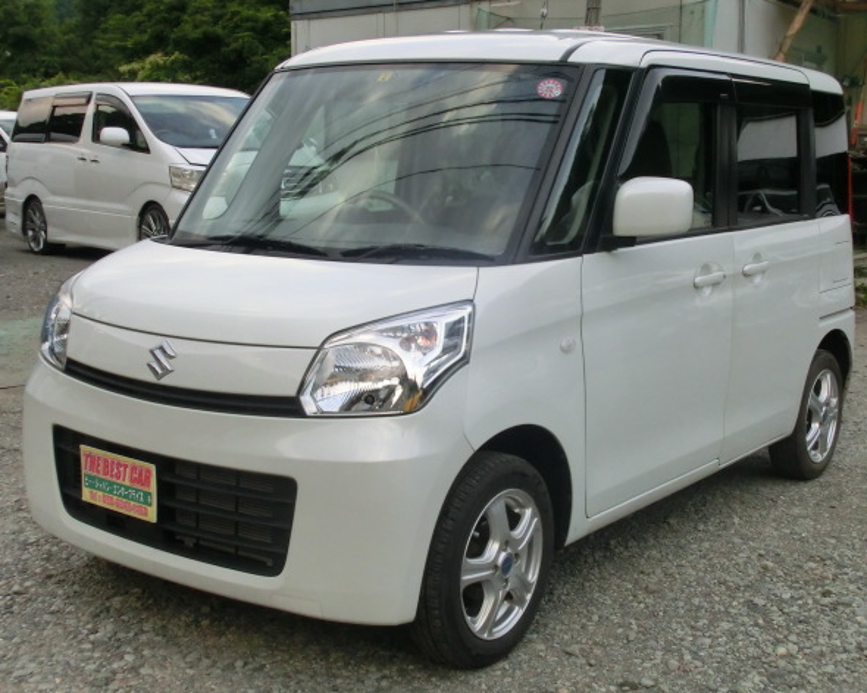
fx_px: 1386
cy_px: 346
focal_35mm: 54
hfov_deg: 34.7
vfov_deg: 28.1
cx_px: 445
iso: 800
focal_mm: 9.09
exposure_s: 1/800
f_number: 4.4
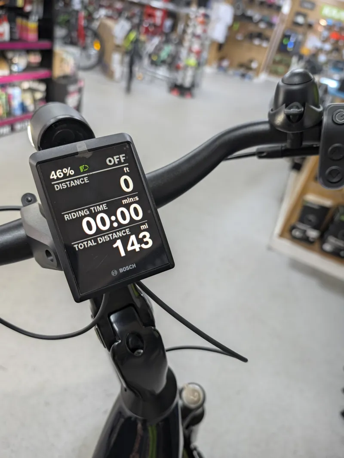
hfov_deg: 56.9
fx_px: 318
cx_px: 172
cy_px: 229
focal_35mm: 24
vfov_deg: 71.6
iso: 162
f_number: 1.68
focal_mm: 6.9
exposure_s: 1/36
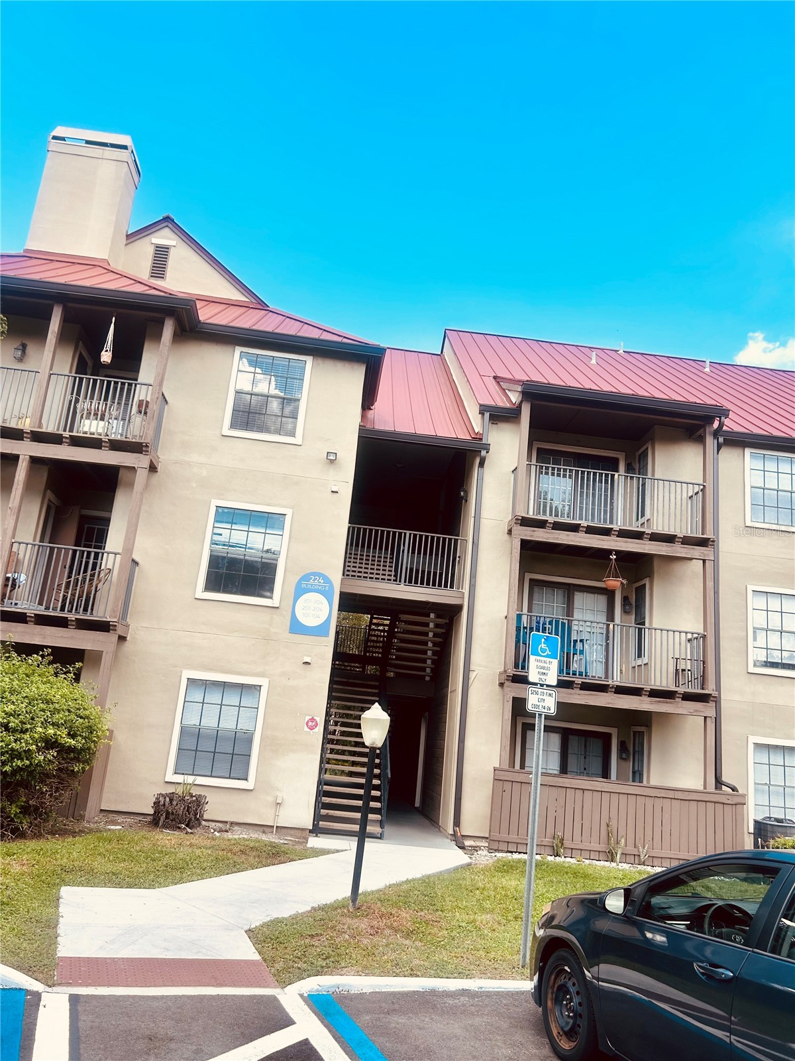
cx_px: 398
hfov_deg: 53.1
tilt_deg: +12.7
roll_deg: -6.5
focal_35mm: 26
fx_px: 796
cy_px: 530
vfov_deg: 67.3
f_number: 1.5
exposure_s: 1/1468
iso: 50
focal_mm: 5.7
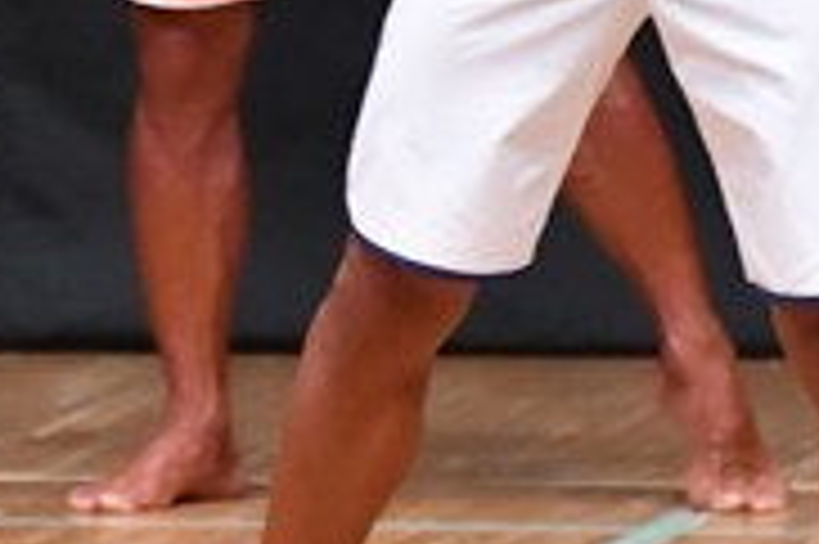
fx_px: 27638
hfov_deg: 1.7
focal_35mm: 1216
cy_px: -72
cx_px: -268
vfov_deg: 1.1
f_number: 5.6
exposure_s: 1/400
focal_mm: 190
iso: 8000
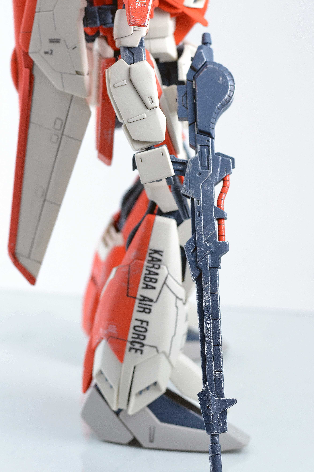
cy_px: 177
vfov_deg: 20.8
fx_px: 1282
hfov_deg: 14.0
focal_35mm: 98
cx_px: 139
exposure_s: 1/60
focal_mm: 50
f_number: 4.5
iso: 400
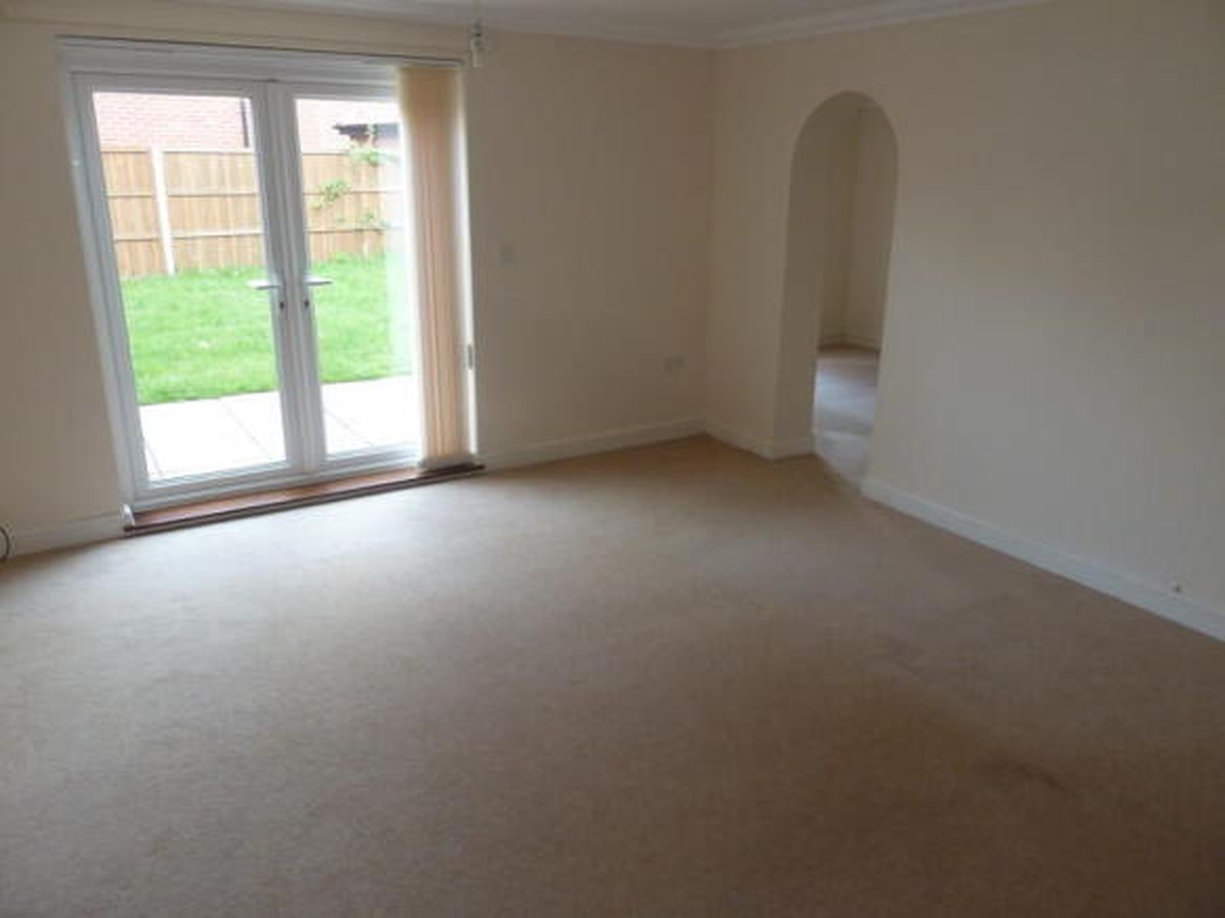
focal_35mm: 25
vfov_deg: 54.9
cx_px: 612
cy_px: 459
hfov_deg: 69.4
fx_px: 885
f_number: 3.3
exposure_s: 1/30
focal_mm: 4.1
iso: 100
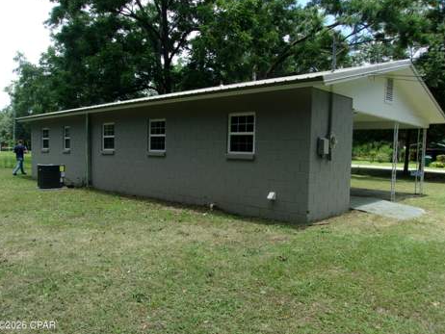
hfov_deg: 63.4
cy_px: 167
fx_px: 360
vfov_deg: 49.8
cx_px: 228
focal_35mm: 28
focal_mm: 4.9
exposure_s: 1/50
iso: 80
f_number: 10.4
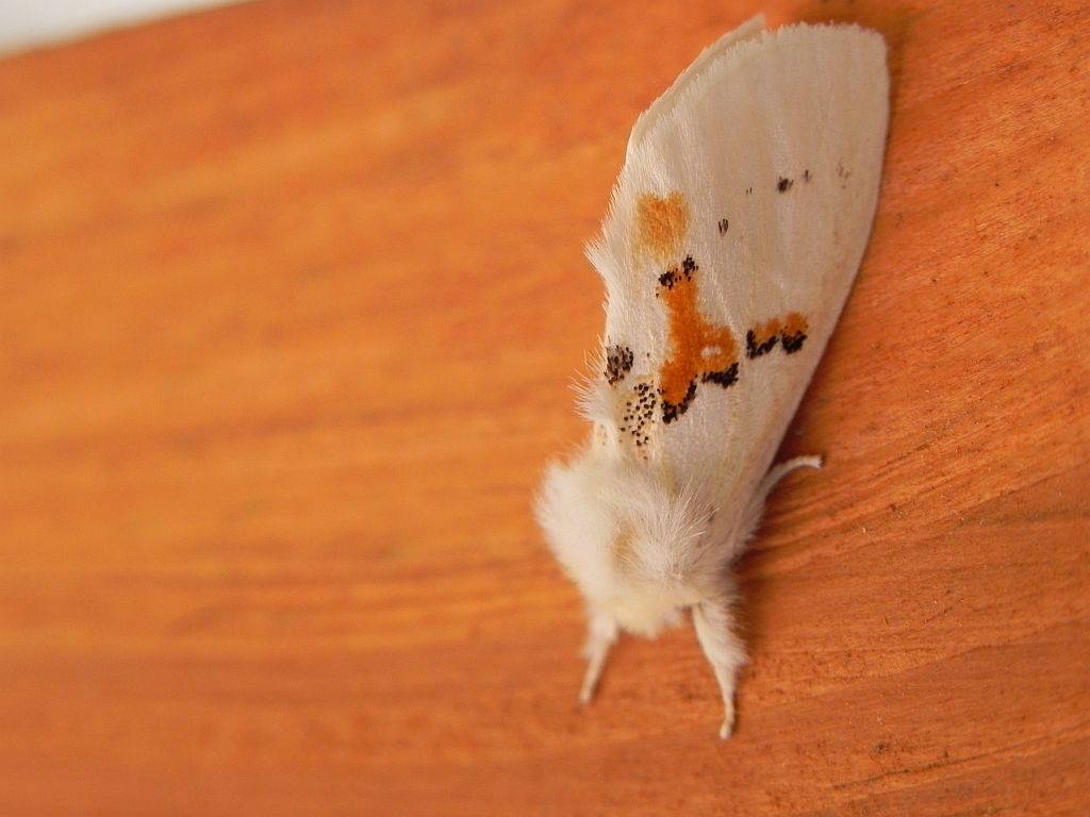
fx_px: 2991
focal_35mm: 95
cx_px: 545
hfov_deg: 20.7
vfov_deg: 15.6
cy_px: 408
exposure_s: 1/76.2
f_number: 4
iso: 160
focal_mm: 16.9
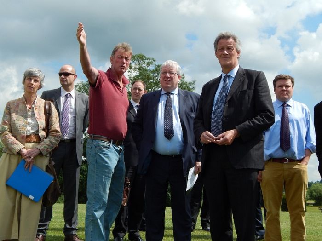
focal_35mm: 55
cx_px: 161
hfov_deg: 35.0
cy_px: 120
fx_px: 511
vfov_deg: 26.5
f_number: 3.8
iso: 125
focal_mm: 9.7
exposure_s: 1/1000
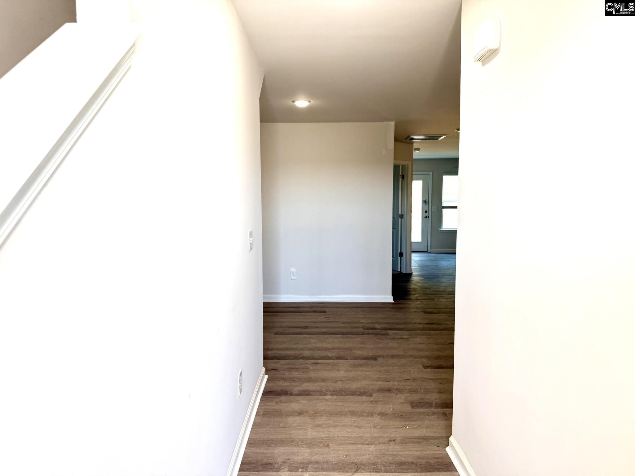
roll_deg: -0.2
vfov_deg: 56.8
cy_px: 238
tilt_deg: -3.5
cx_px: 318
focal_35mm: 24
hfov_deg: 71.6
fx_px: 440
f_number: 1.78
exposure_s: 1/262
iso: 100
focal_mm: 6.76
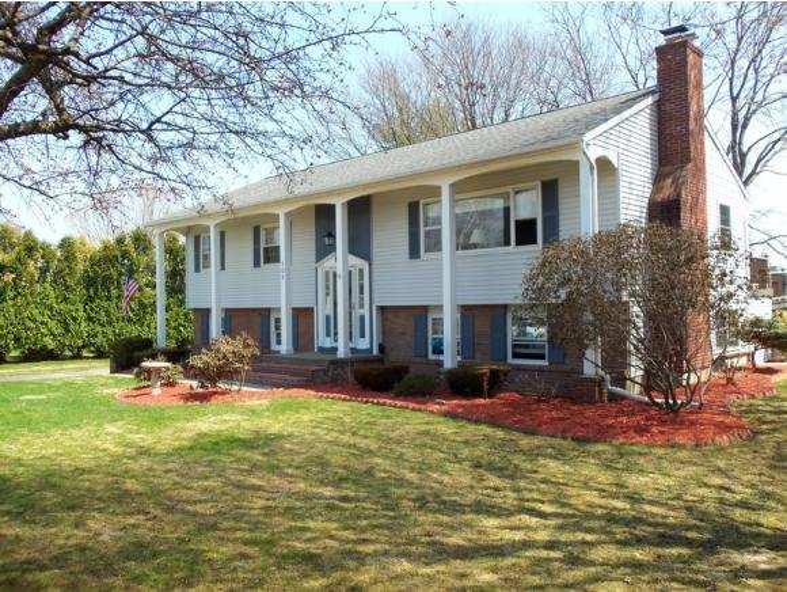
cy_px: 296
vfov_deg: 48.3
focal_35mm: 29
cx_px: 394
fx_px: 660
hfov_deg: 61.6
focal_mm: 5.2
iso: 80
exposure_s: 1/320
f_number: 3.4
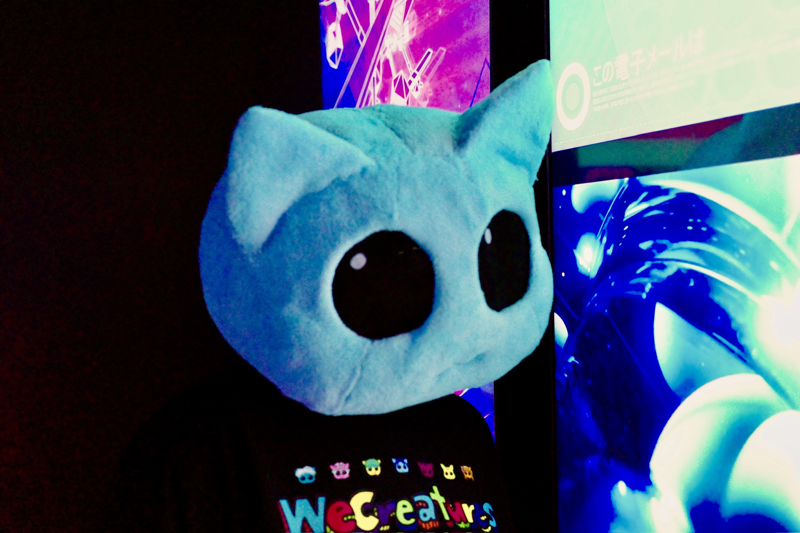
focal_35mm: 40
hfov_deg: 48.5
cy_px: 266
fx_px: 889
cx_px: 400
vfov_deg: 33.4
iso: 5000
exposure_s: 1/125
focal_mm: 26
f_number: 2.8
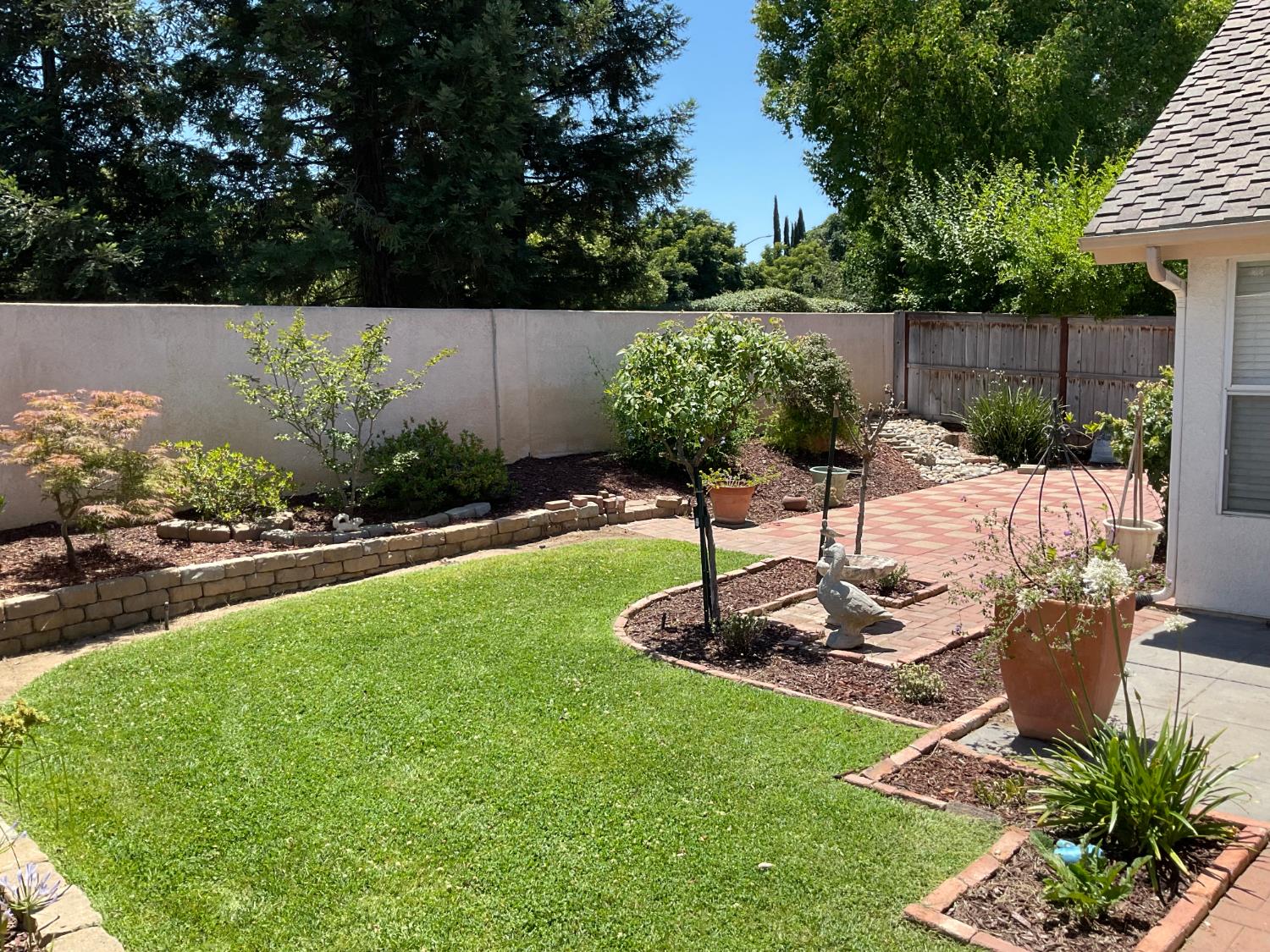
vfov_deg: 48.2
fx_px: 1064
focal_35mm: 29
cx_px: 635
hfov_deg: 61.7
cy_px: 476
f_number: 1.8
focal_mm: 3
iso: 16
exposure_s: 1/1098
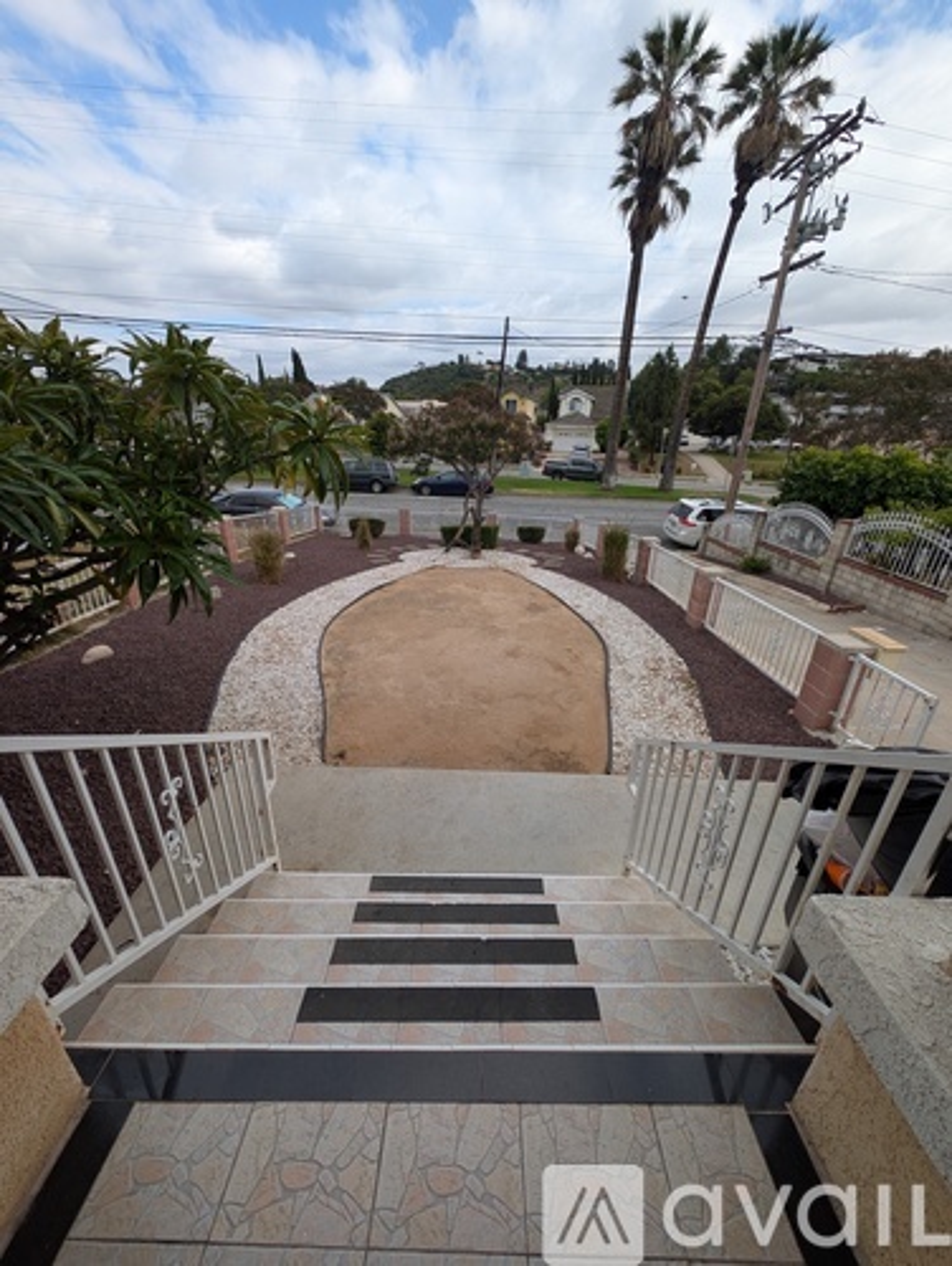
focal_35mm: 12
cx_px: 476
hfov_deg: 94.6
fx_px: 439
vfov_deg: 110.5
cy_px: 633
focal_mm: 2.23
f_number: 1.95
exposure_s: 1/1088
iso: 41
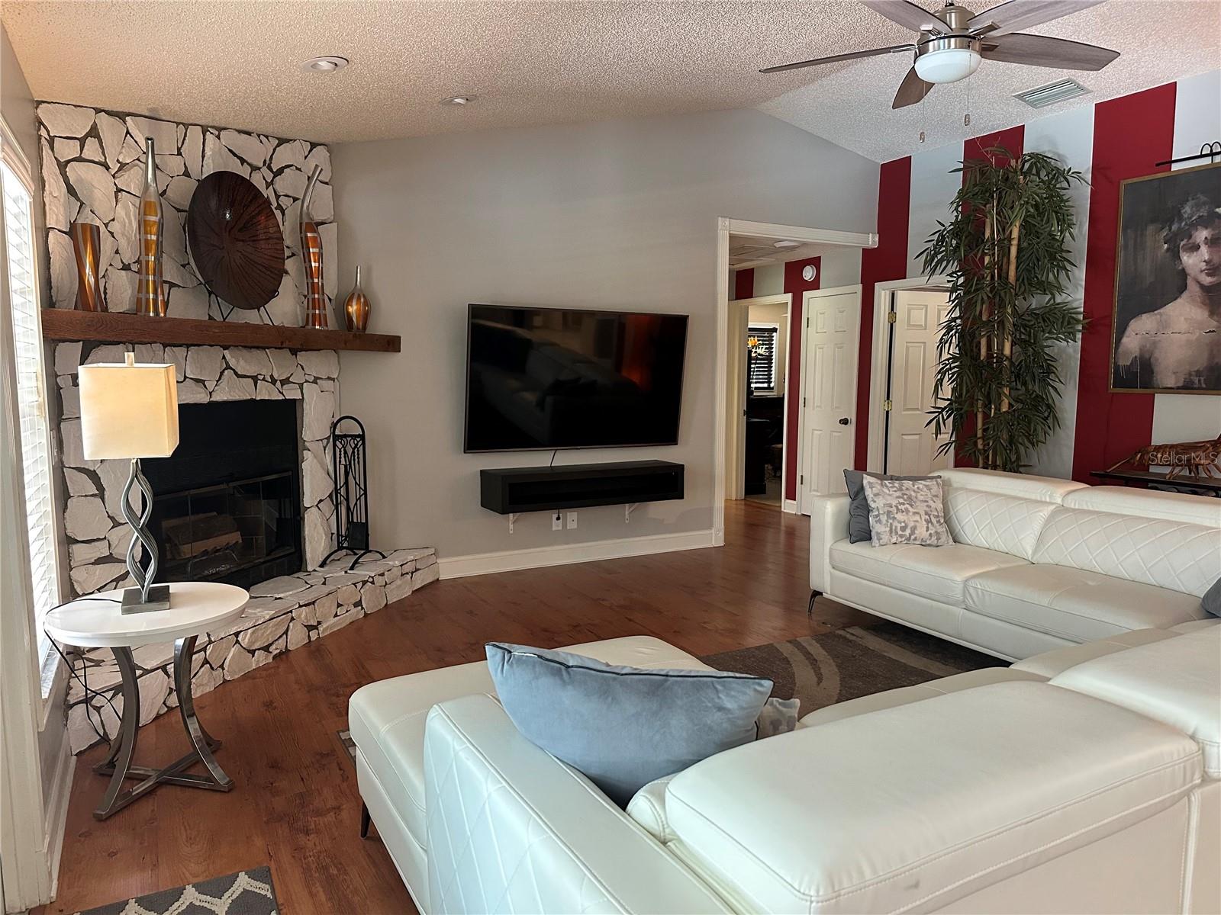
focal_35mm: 24
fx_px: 847
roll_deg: -0.3
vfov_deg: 56.8
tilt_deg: -6.8
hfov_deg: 71.6
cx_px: 610
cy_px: 458
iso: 400
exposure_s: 1/60
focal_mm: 6.86
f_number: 1.78
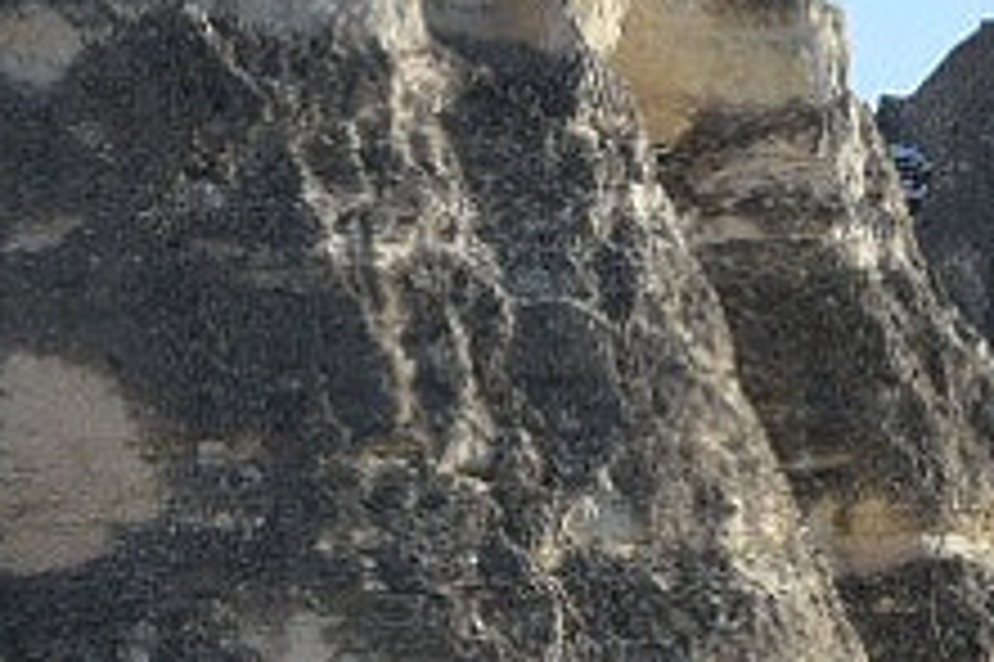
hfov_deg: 5.9
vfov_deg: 3.9
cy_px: 790
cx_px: -522
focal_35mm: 348
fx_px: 9601
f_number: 5
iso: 200
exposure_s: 1/640
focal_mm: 32
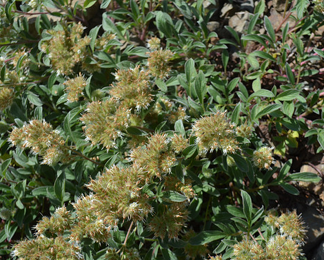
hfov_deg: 35.9
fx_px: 499
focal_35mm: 52
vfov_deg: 29.1
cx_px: 191
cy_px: 128
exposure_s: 1/1600
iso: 400
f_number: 5.6
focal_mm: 30
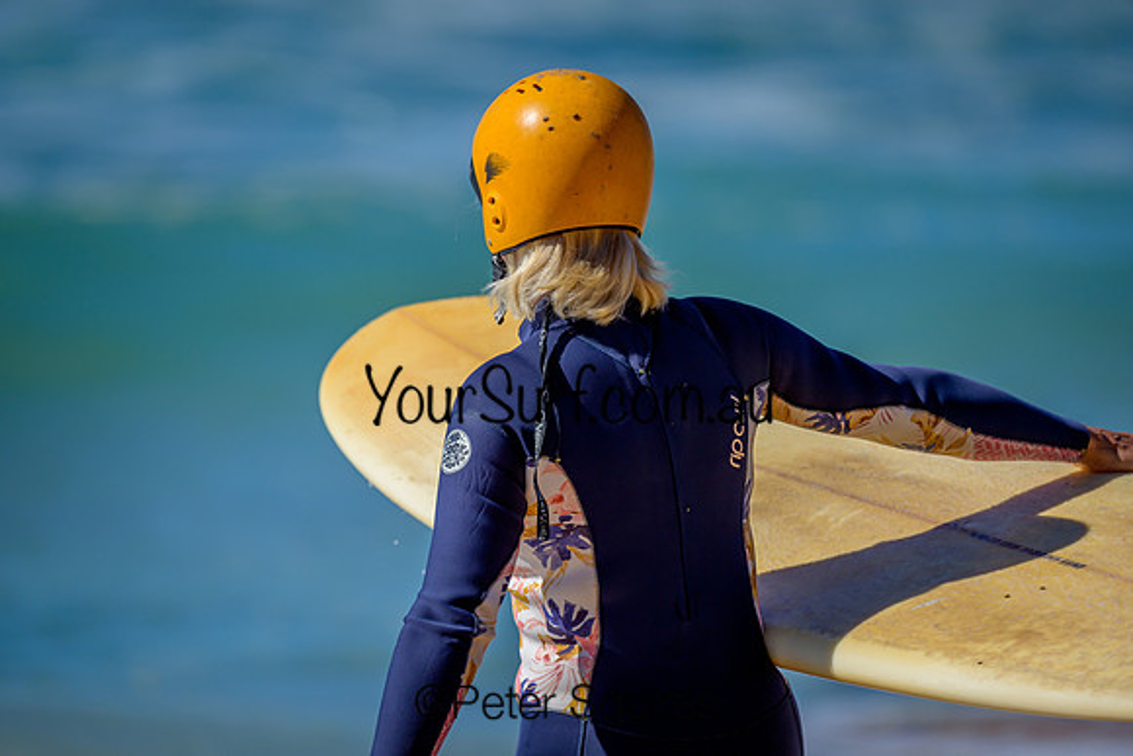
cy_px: 378
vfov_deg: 1.7
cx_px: 566
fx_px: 25182
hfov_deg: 2.6
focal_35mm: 800
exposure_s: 1/2000
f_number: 6.3
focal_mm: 800
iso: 280
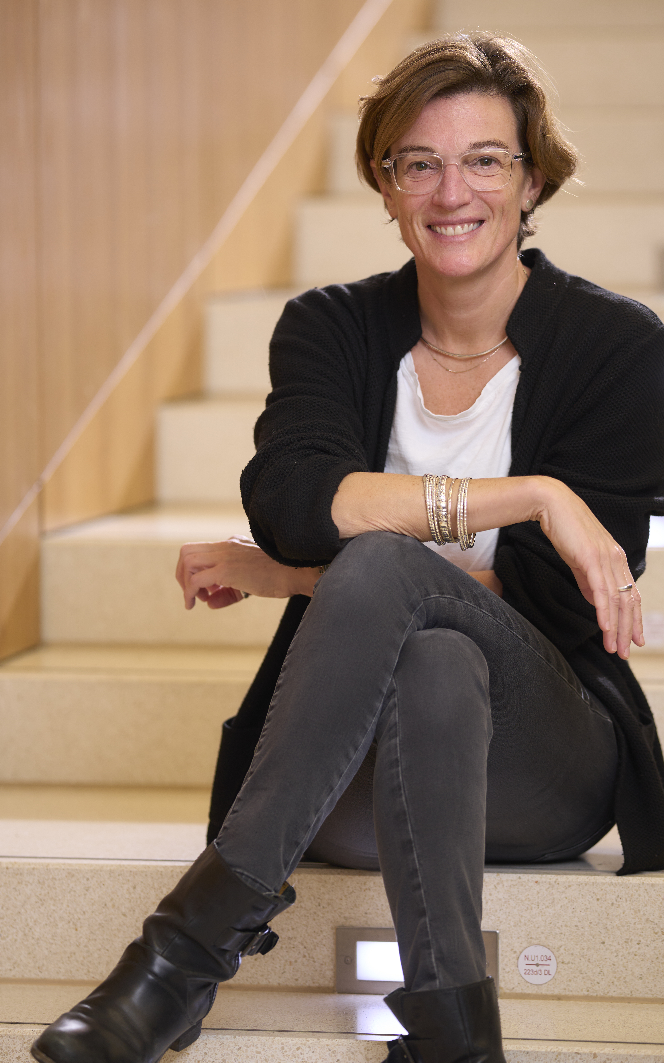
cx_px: 363
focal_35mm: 185
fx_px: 5356
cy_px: 512
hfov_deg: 7.1
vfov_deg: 11.3
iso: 200
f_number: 1.8
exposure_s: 1/200
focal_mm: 135
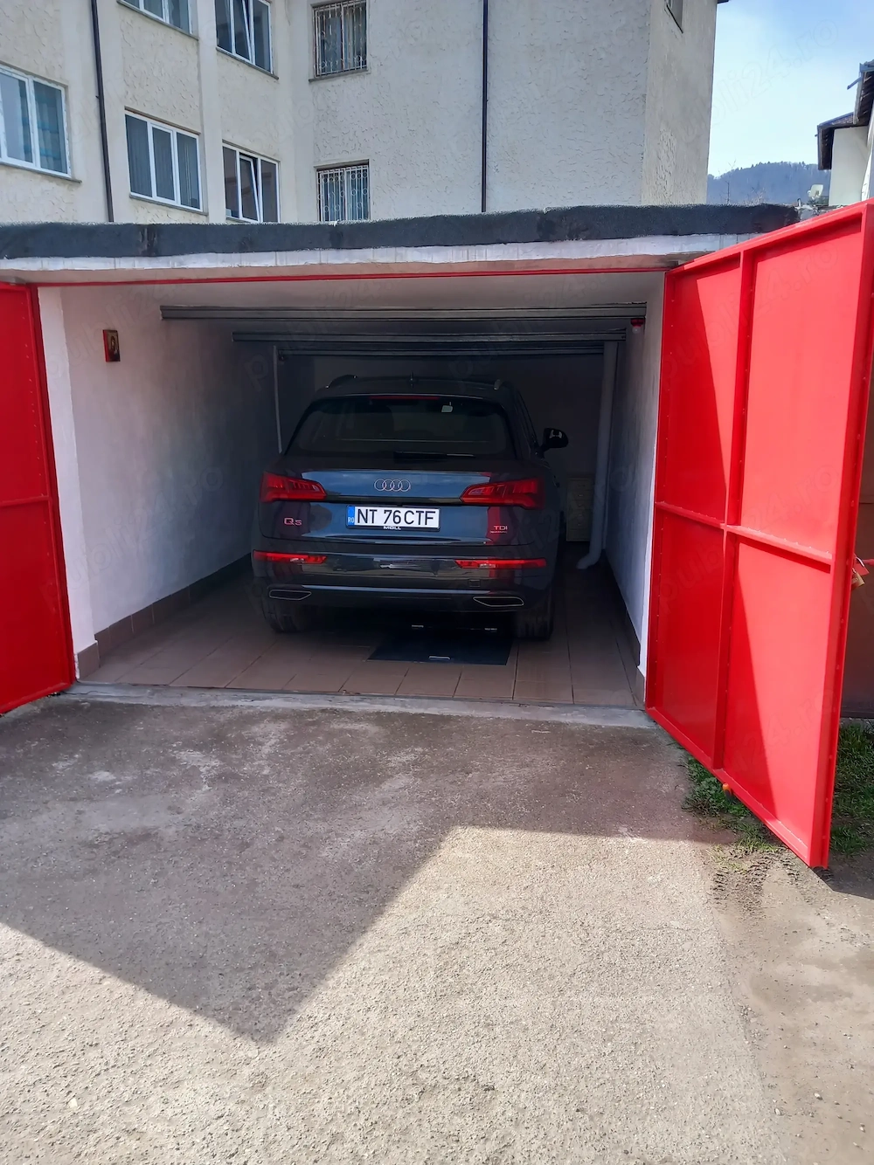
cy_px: 582
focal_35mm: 27
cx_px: 437
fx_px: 909
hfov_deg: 51.3
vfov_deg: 65.3
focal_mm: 4
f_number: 1.8
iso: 20
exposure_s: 1/121
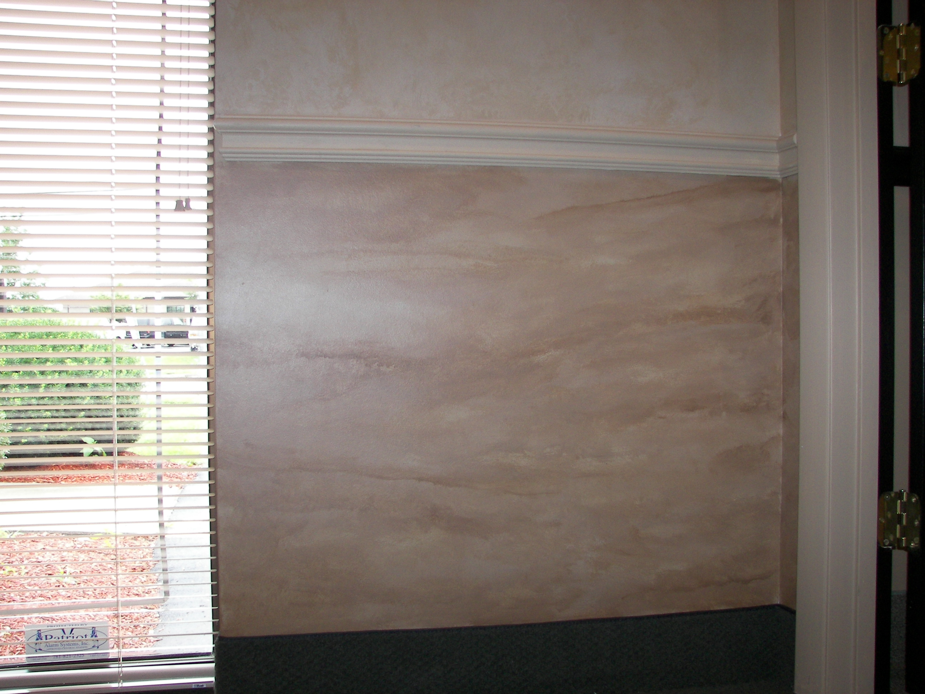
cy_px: 347
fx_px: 962
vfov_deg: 39.7
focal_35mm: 36
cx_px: 462
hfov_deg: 51.4
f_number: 2.8
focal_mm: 6
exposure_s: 1/30
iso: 100
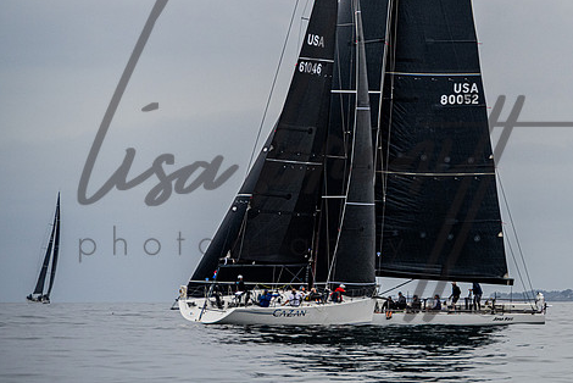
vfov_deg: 3.7
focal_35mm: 370
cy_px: 95
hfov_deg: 5.6
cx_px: 476
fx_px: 5893
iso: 800
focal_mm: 220
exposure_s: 1/2000
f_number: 8
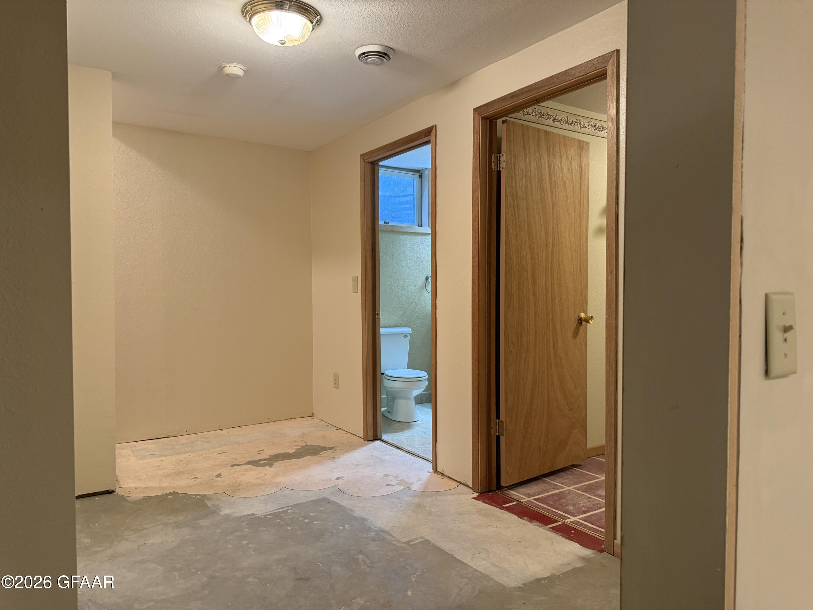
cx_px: 406
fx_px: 564
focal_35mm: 24
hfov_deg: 71.6
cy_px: 305
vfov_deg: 56.8
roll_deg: +0.6
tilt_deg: -1.8
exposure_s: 1/60
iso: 320
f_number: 1.78
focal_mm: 6.76
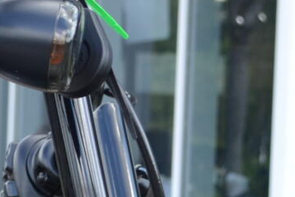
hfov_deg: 7.1
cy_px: 331
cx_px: -9
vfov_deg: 4.7
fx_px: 2353
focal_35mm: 287
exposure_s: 1/125
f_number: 5.6
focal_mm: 34
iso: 180
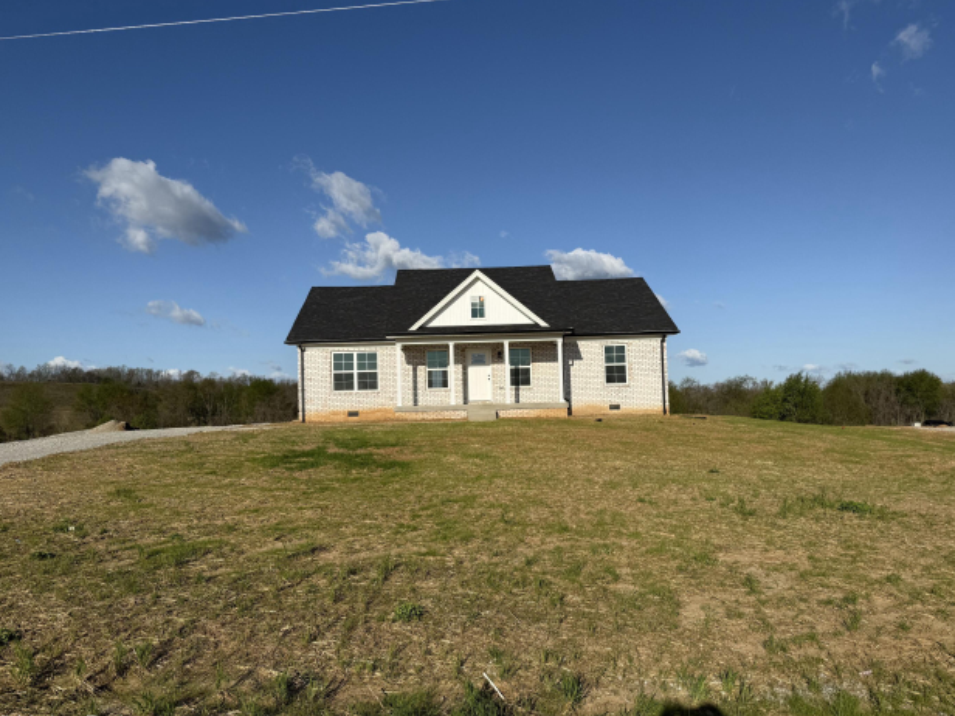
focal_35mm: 26
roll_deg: +2.5
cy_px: 372
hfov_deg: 67.3
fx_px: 717
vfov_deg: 53.0
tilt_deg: +2.7
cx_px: 461
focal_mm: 6.76
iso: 80
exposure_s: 1/8130
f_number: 1.78
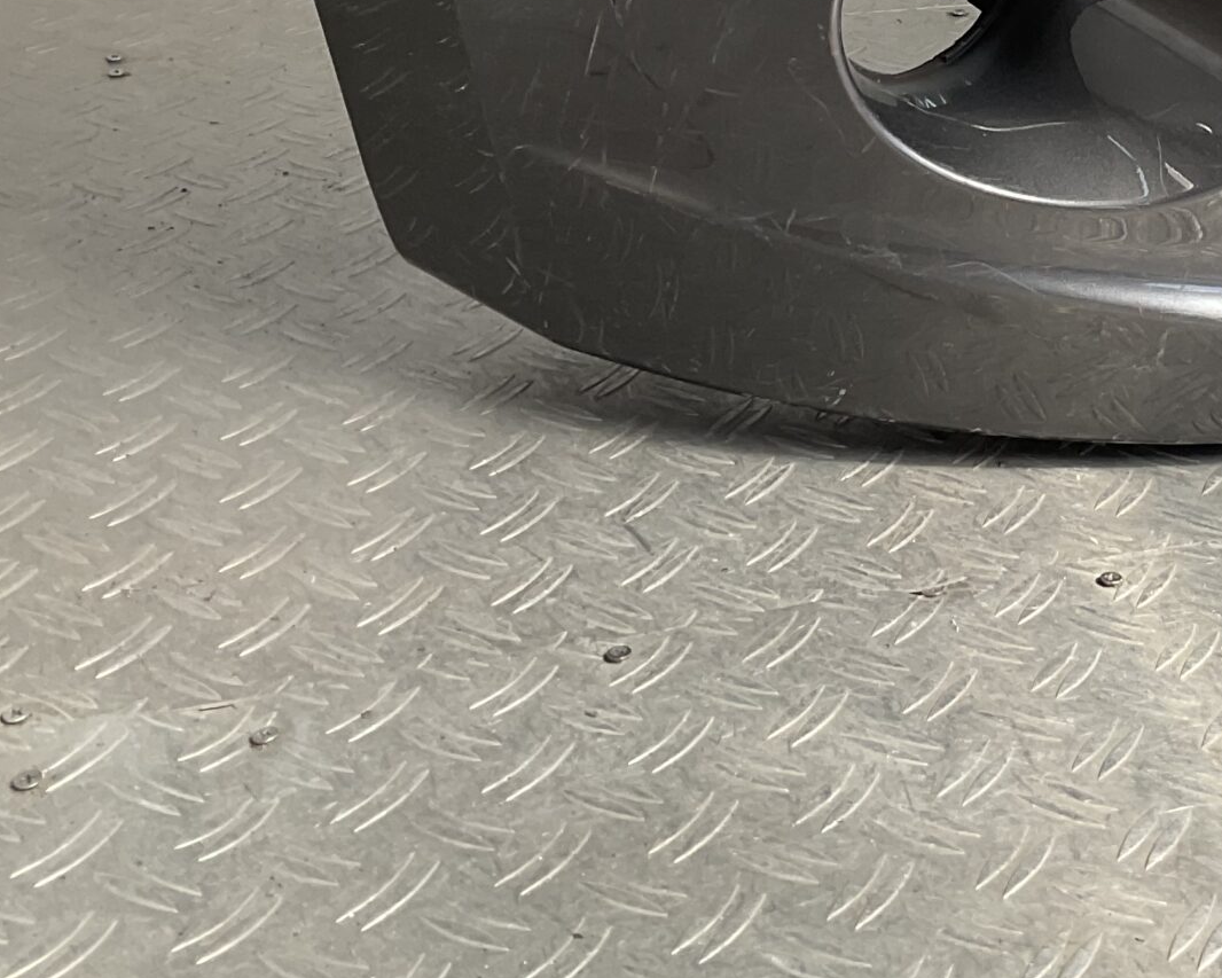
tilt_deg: -21.5
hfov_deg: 26.4
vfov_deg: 21.6
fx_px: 2460
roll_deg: -4.9
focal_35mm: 68
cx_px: 1221
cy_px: -36
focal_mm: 3
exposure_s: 1/358
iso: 16
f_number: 1.8
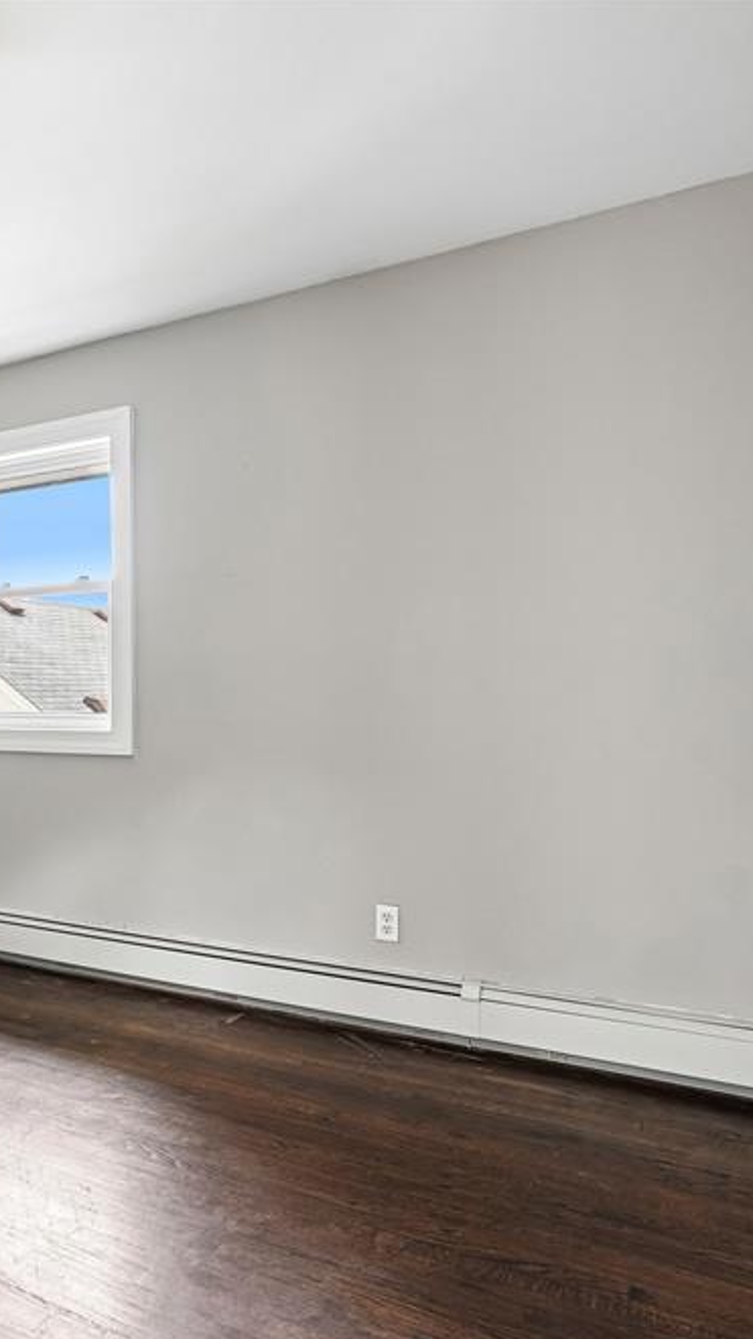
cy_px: 688
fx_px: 923
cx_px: -55
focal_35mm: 26
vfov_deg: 71.9
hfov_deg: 37.8
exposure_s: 1/13
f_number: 8
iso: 400
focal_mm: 16
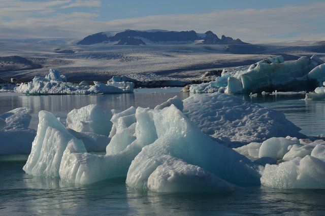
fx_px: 947
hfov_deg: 19.5
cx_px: 162
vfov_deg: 13.0
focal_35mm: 105
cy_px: 108
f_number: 10
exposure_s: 1/400
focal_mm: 70
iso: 100
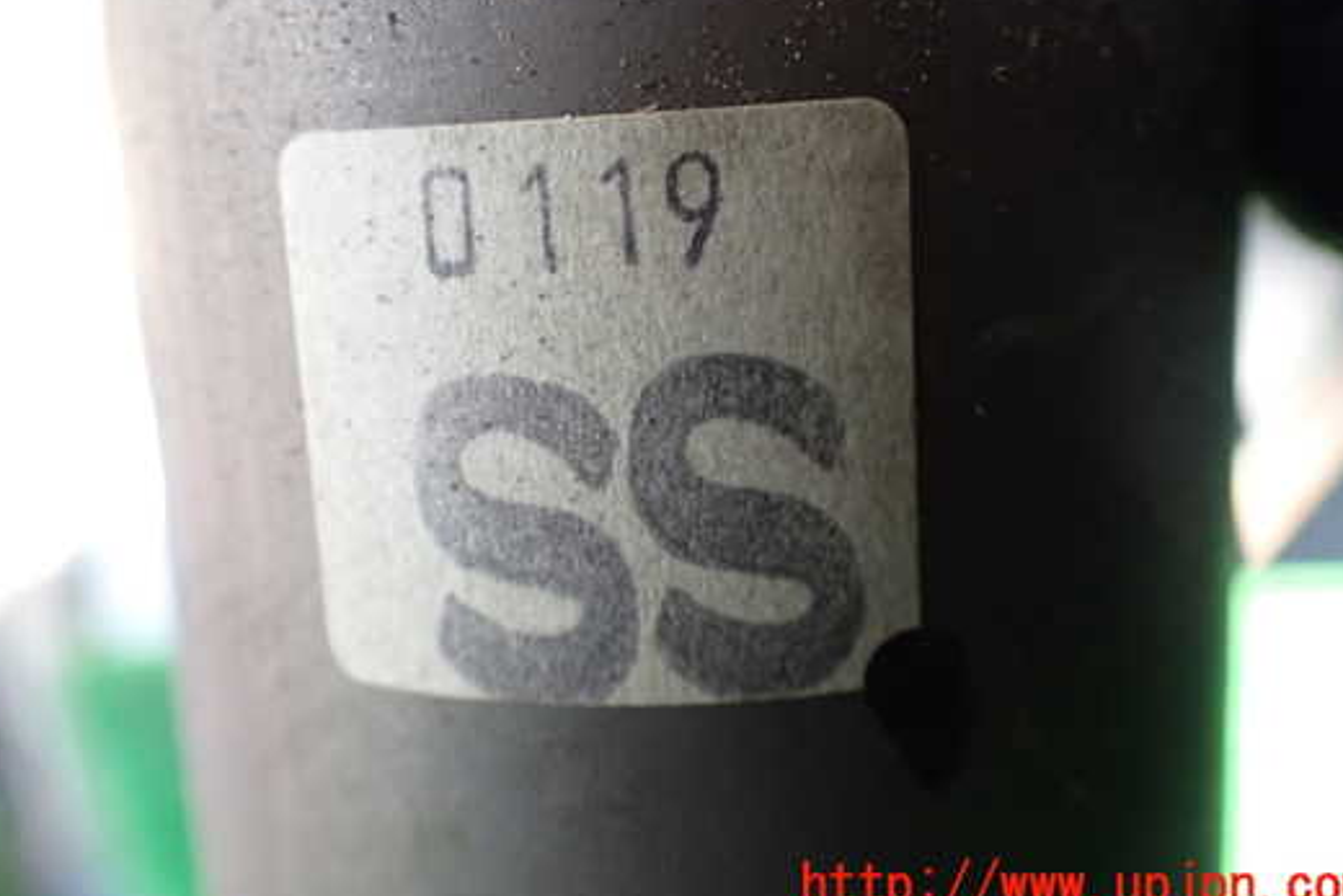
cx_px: 610
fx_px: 1343
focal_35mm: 36
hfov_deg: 53.0
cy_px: 338
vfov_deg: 36.7
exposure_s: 1/125
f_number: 2.3
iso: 200
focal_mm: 5.4
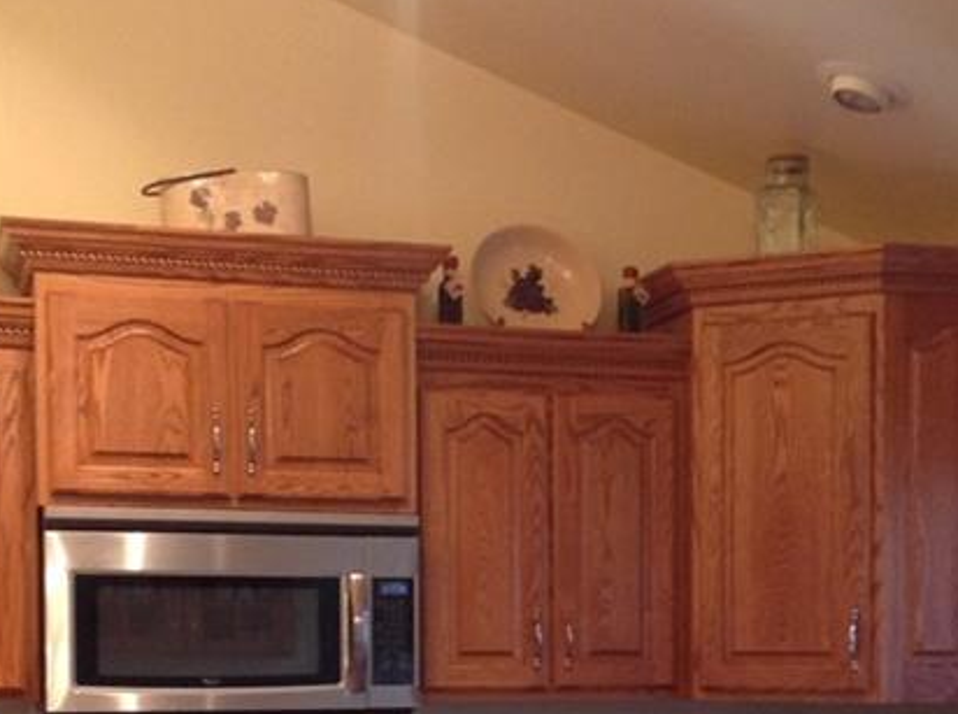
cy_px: 712
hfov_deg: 22.4
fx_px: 2402
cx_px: 709
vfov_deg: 16.6
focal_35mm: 87
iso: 160
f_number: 2.4
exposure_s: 1/15
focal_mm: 4.28
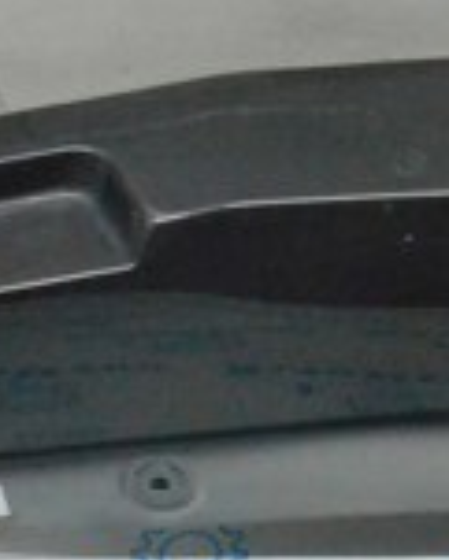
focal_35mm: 131
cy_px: -45
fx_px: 2174
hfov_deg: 11.4
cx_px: 605
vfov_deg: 14.4
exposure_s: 1/160
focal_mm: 22
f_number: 10
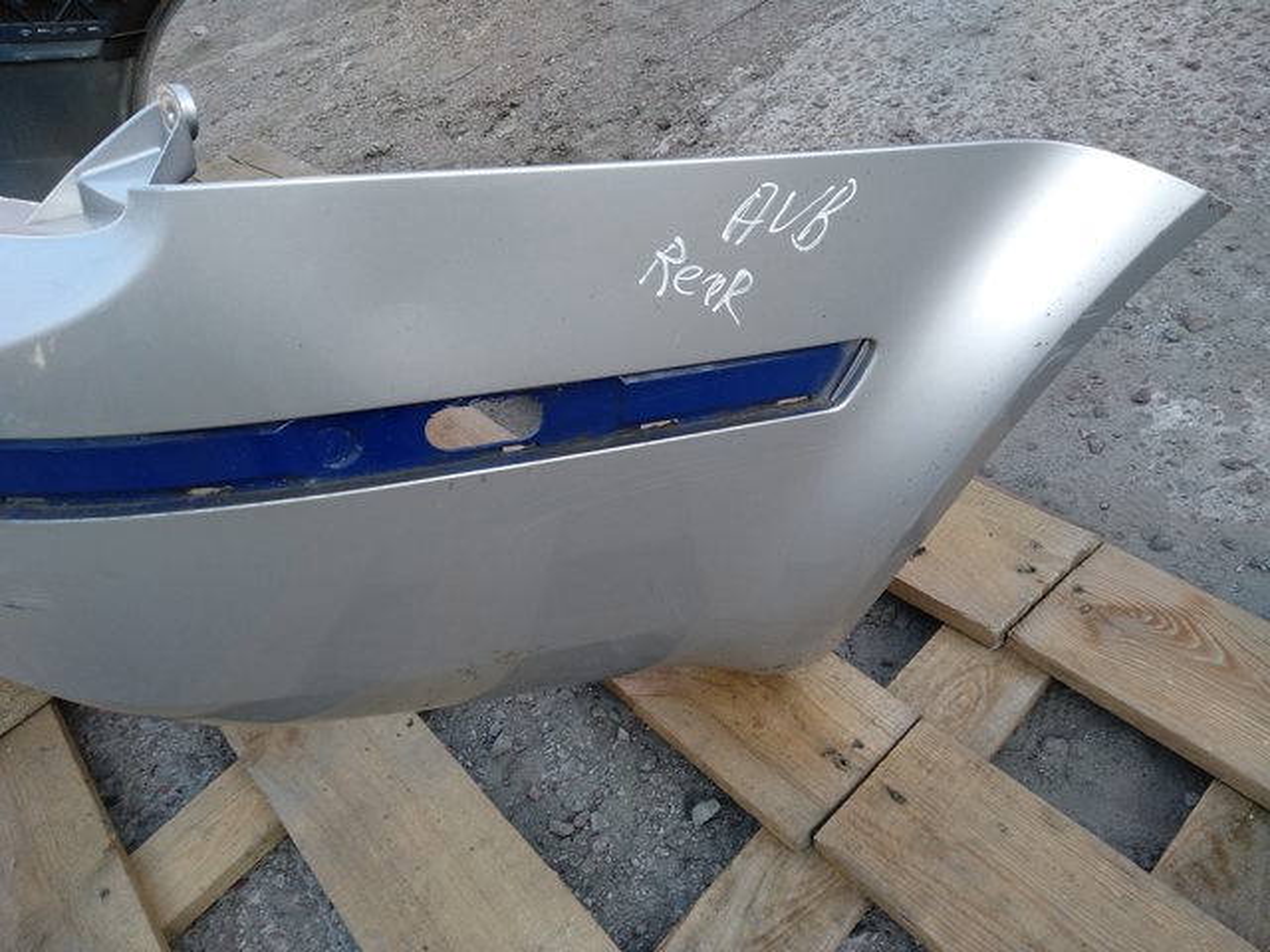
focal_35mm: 26
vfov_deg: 53.1
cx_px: 635
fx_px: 954
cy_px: 476
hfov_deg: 67.3
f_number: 2.2
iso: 125
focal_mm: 3.82
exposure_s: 1/108
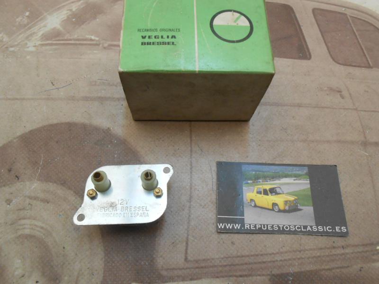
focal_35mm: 26
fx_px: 285
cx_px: 190
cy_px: 142
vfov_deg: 53.1
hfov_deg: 67.3
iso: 250
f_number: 3.5
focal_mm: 4.6
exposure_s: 1/30
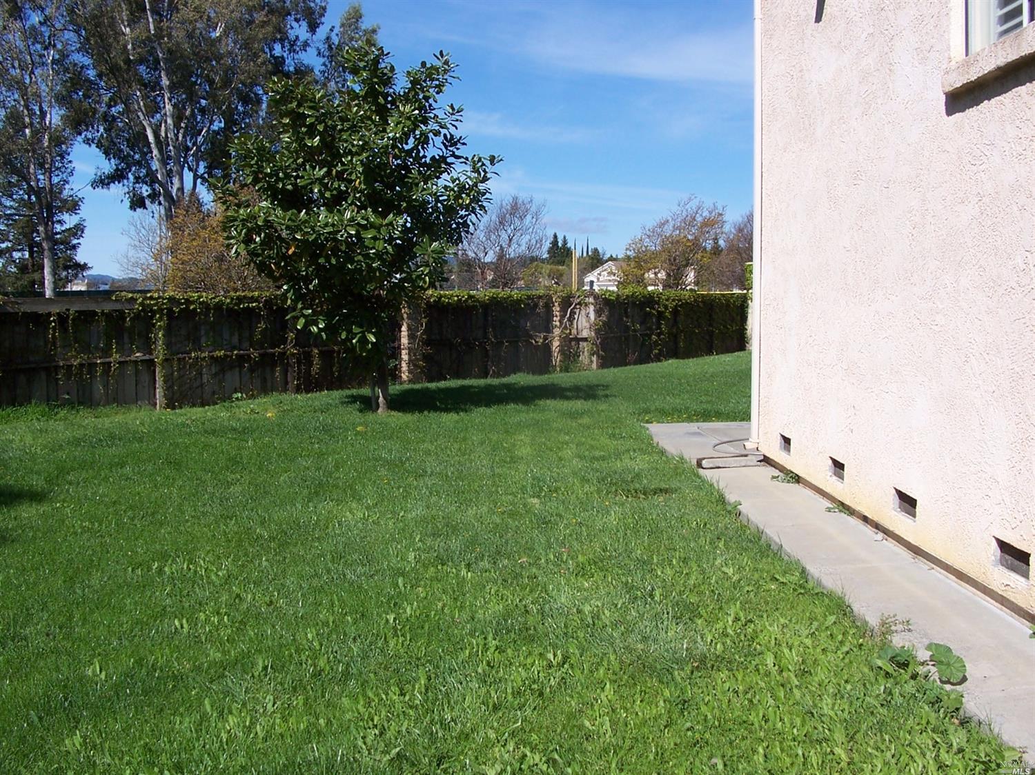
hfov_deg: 52.6
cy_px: 388
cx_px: 518
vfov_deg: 40.7
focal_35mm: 35
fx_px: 1046
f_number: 4
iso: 80
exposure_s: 1/750
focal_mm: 6
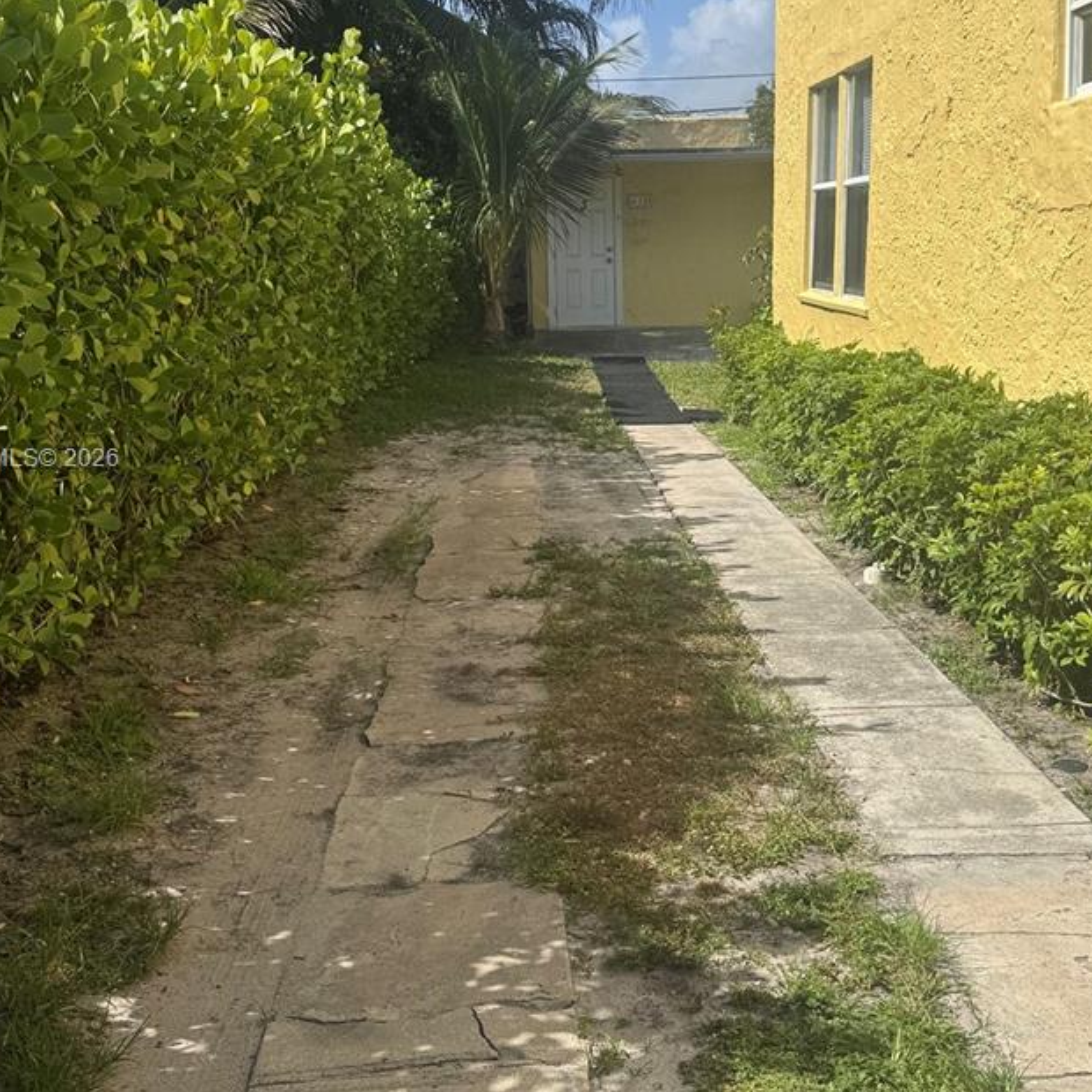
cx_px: 586
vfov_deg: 40.8
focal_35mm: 41
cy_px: 461
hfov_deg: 40.9
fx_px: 1463
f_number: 1.78
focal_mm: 6.76
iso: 80
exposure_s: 1/6410
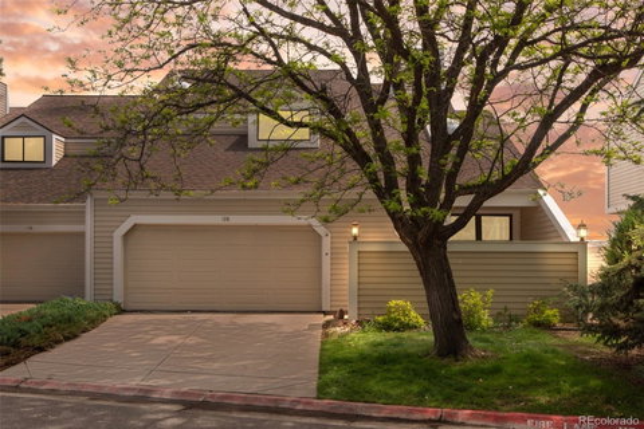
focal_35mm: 35
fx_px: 626
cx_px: 322
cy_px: 214
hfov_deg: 54.4
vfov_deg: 37.9
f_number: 9
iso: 320
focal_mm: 35
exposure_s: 1/320
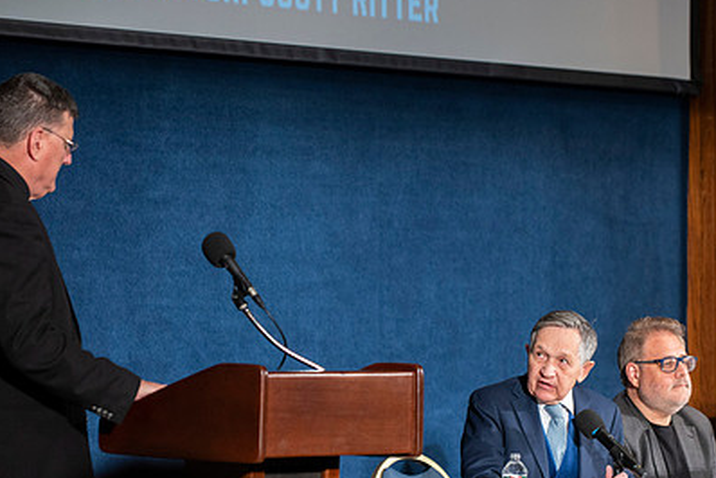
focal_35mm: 182
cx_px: 387
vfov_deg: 7.6
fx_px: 3622
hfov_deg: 11.3
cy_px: 249
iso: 1600
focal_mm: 125
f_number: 3.5
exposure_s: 1/200
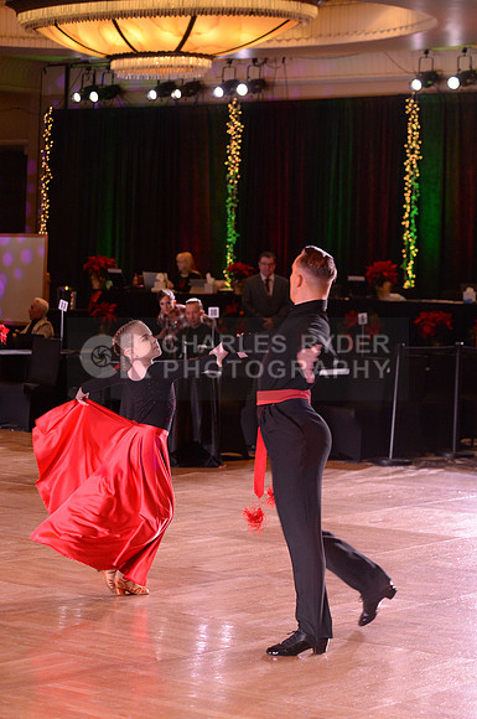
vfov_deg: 20.4
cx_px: 238
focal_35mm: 100
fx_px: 1993
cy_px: 360
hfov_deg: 13.6
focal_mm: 100
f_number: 5
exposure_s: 1/250
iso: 4000
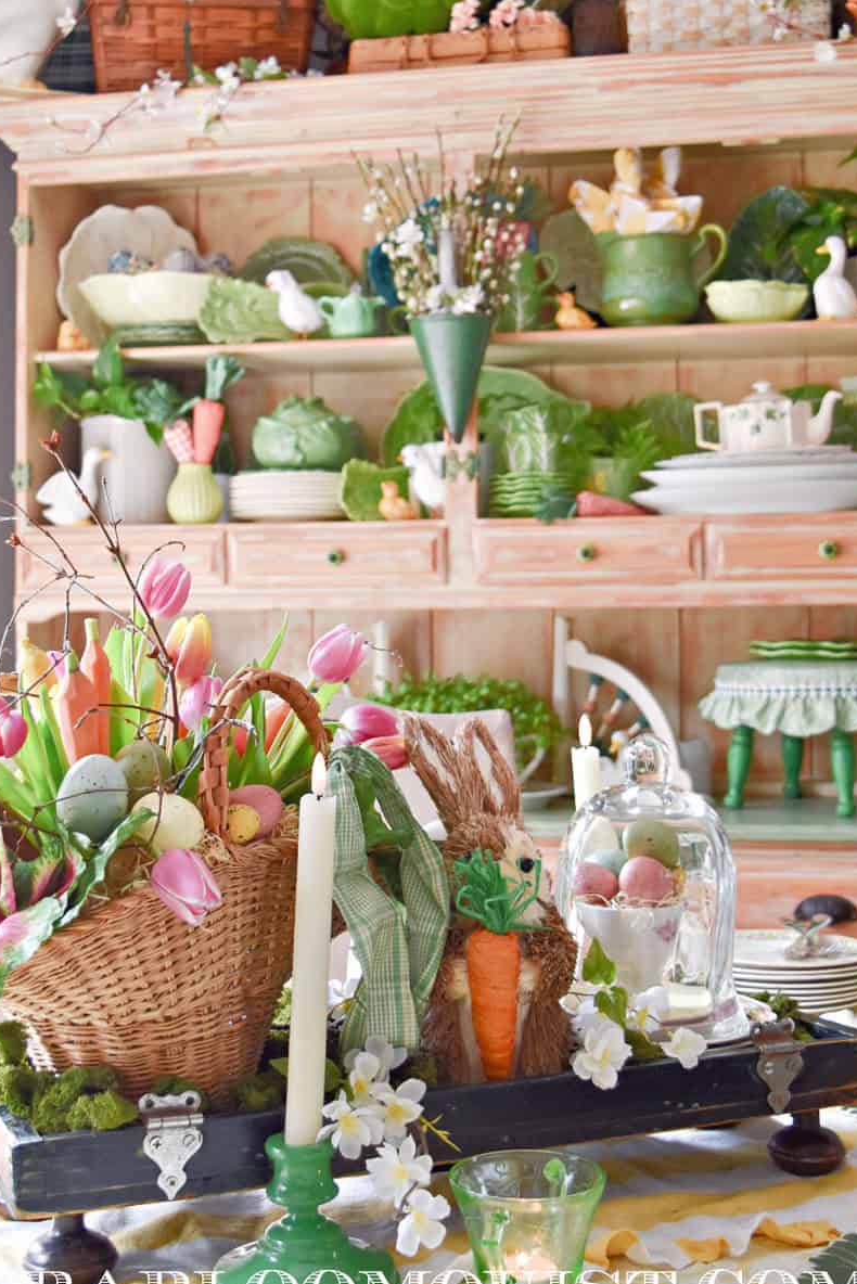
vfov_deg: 44.4
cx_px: 388
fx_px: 1570
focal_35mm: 44
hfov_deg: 30.5
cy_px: 558
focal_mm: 24
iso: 400
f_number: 5
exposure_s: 1/100
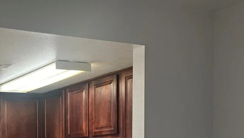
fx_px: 388
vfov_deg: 18.9
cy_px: 169
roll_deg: -0.3
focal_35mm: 60
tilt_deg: -1.7
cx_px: 11
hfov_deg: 32.6
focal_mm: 4.25
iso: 100
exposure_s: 1/120
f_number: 1.8
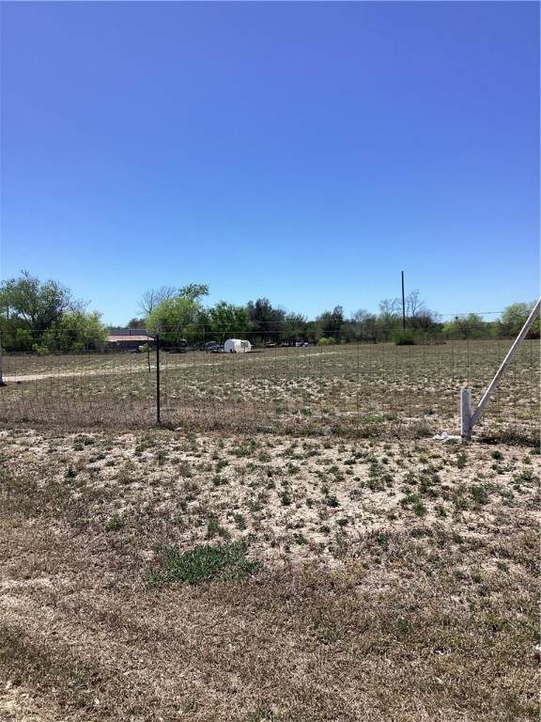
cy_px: 361
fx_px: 646
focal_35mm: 31
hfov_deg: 45.4
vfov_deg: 58.4
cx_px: 270
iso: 25
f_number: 2.4
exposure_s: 1/1852
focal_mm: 3.3
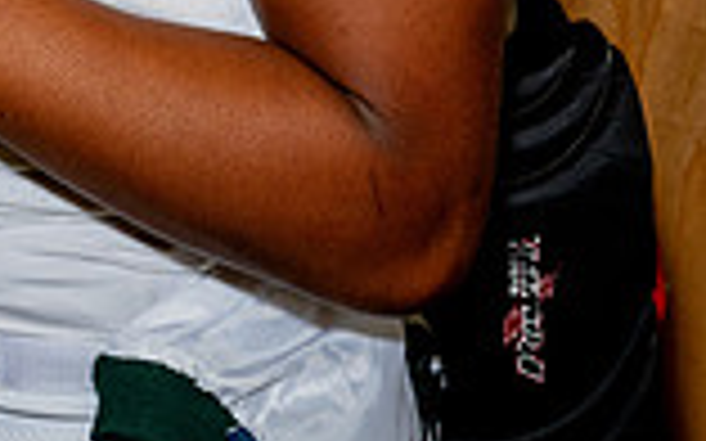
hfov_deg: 13.4
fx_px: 2981
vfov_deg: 7.9
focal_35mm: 155
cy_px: -540
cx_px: 36
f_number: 8
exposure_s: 1/250
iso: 640
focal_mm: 53
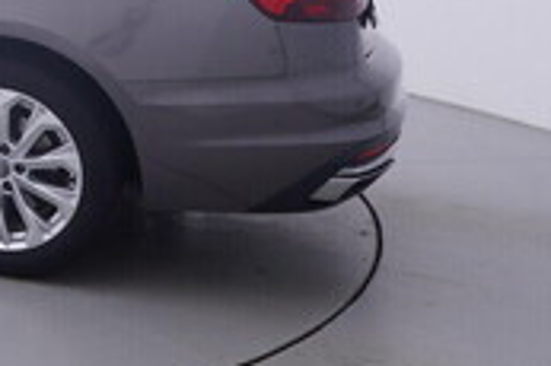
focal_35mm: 72
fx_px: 1095
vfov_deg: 18.0
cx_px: -279
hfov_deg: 22.9
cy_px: -75
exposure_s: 1/80
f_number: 5
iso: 200
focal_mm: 15
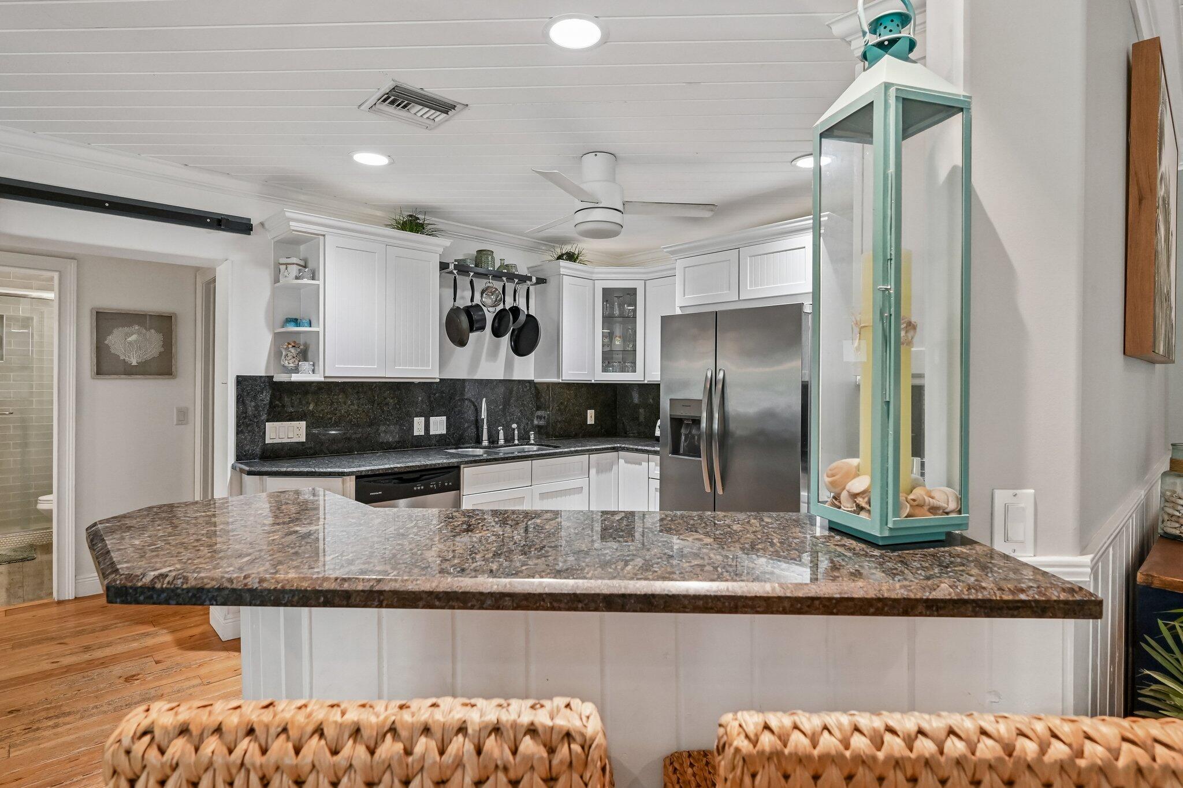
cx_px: 592
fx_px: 591
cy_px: 394
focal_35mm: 18
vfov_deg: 67.4
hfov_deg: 90.0
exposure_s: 1/80
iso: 3200
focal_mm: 18
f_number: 8
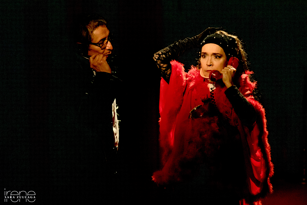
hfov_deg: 10.8
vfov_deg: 7.2
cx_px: 154
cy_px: 102
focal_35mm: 190
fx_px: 1621
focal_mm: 190
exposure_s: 1/160
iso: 3200
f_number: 4.8
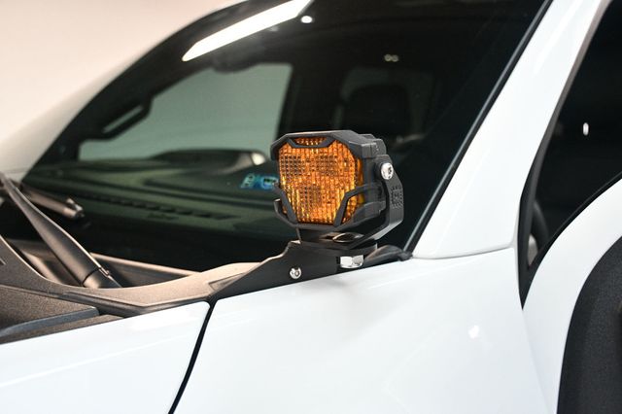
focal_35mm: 36
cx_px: 311
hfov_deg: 53.2
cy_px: 207
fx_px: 622
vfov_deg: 36.8
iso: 2500
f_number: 3.8
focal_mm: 24
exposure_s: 1/125
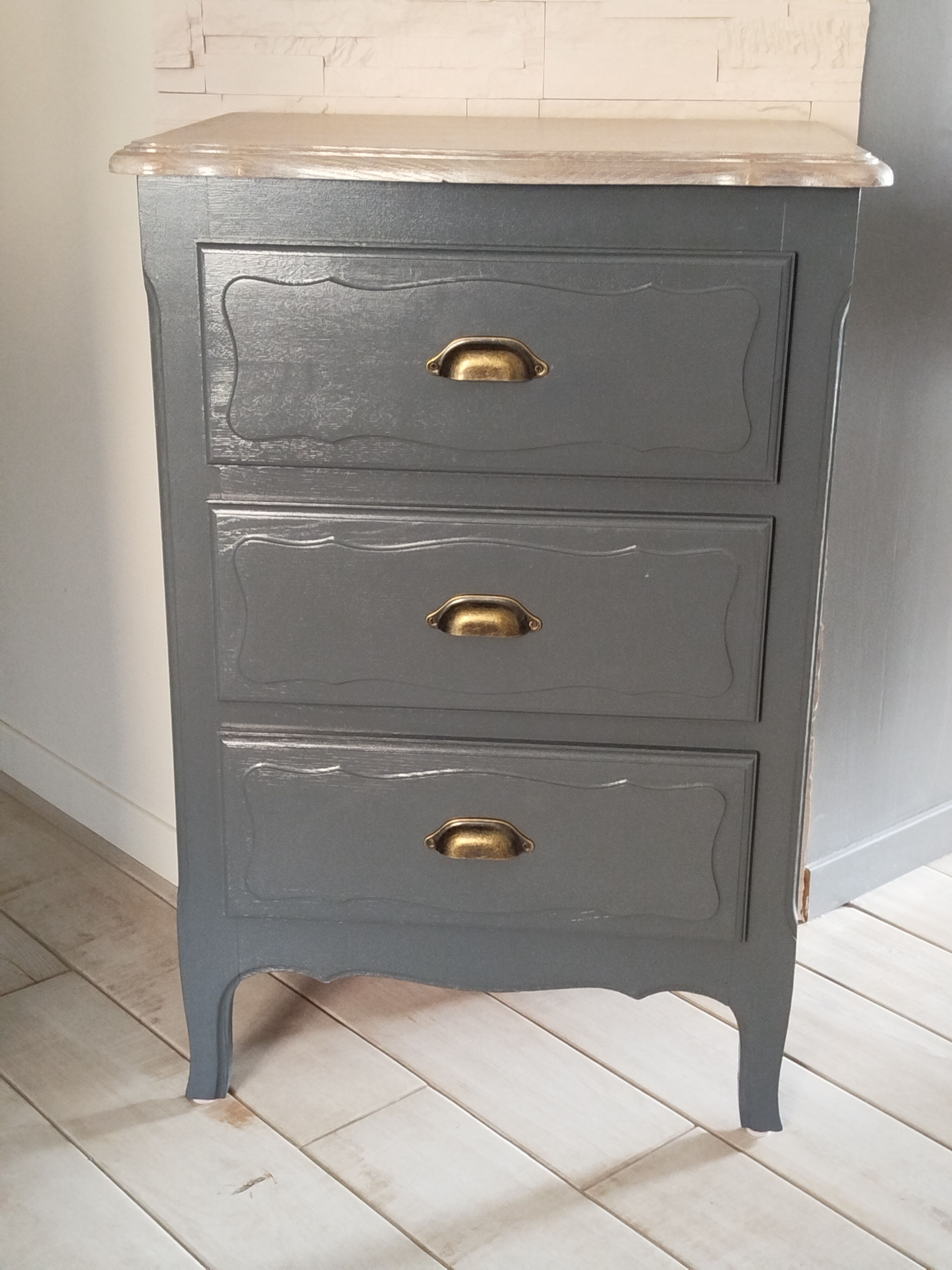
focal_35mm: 48
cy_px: 635
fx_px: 1760
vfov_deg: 39.7
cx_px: 476
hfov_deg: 30.3
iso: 500
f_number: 1.7
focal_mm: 5.31
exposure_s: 1/17
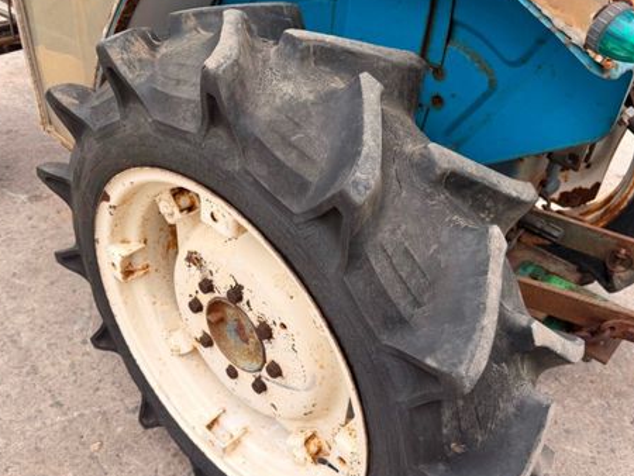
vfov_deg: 44.2
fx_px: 586
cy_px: 251
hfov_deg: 56.7
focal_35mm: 32
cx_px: 289
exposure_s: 1/1156
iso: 80
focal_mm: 6.76
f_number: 1.78
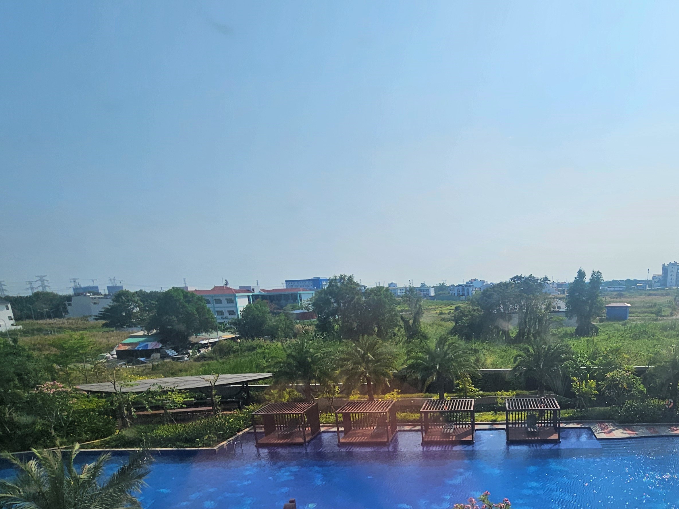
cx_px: 468
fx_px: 432
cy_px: 411
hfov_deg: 73.4
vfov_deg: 56.4
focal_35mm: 22
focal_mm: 2.2
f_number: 2.2
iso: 50
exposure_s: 1/2346
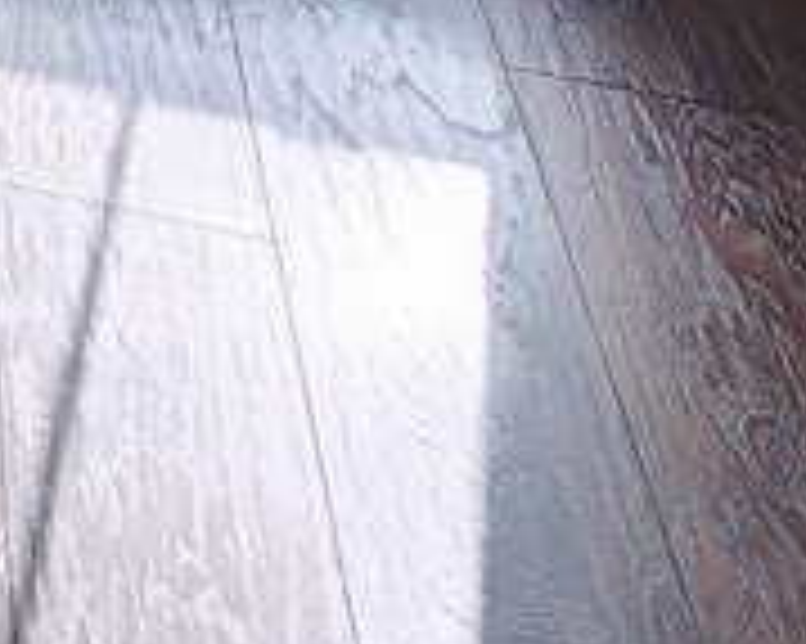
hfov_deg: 14.1
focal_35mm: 102
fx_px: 2432
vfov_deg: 8.8
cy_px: -1765
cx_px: -1031
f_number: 2.2
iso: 100
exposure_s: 1/120
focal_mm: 2.2
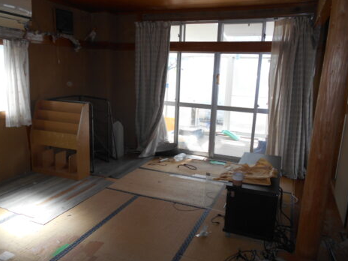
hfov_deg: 63.4
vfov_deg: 49.7
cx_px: 172
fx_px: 281
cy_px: 132
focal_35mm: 28
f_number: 3.2
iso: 80
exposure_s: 1/100
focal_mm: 4.6
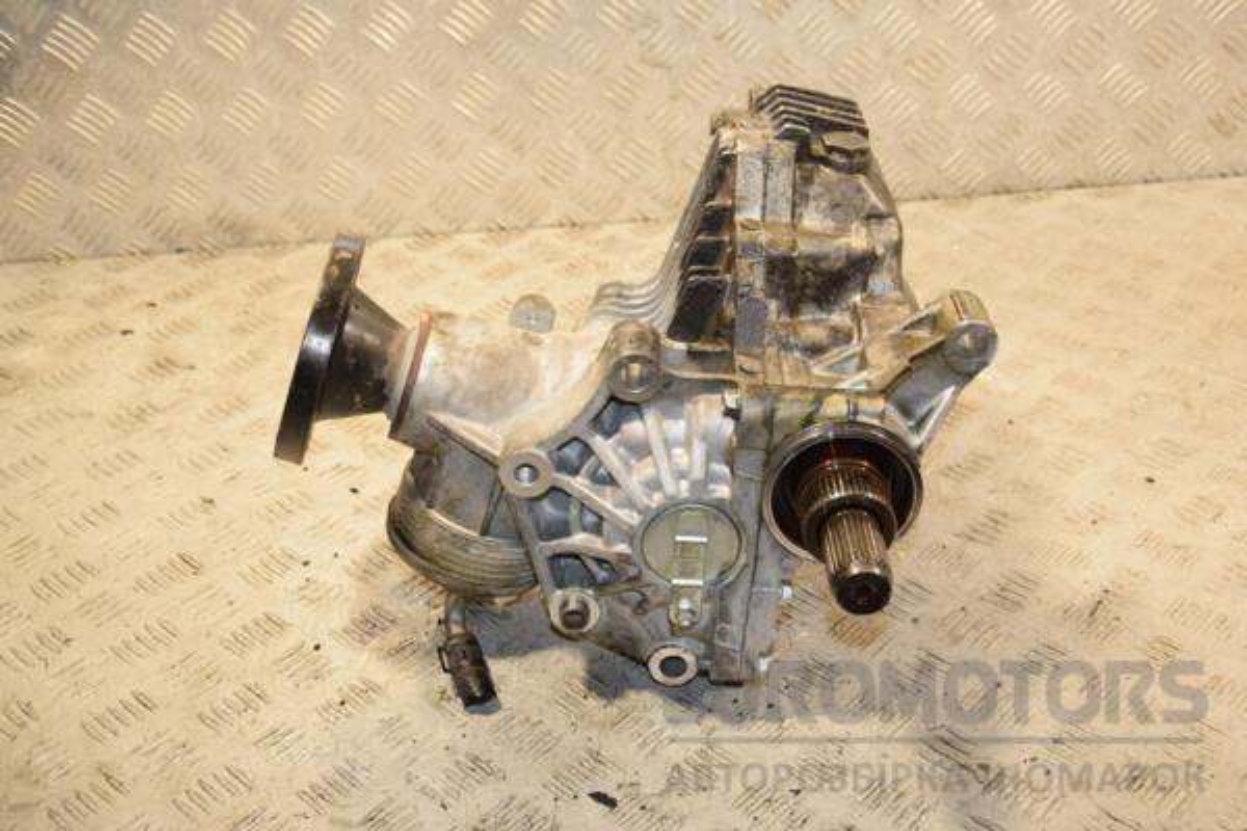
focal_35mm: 48
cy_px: 416
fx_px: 1663
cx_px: 624
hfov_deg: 41.1
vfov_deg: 28.1
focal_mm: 32
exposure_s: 1/200
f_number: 5.6
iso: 800
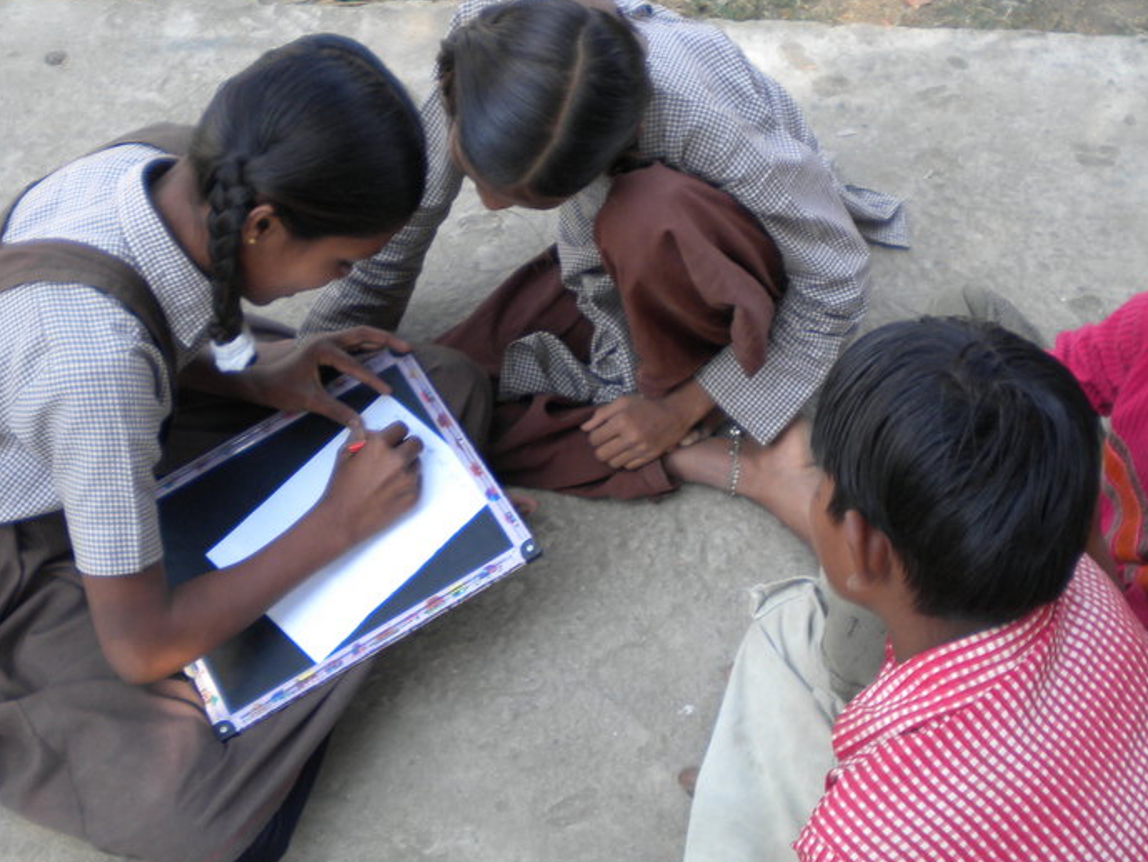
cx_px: 576
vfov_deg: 28.0
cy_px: 352
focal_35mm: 52
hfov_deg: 36.8
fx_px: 1725
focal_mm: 6.3
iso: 80
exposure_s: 1/118
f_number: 3.1
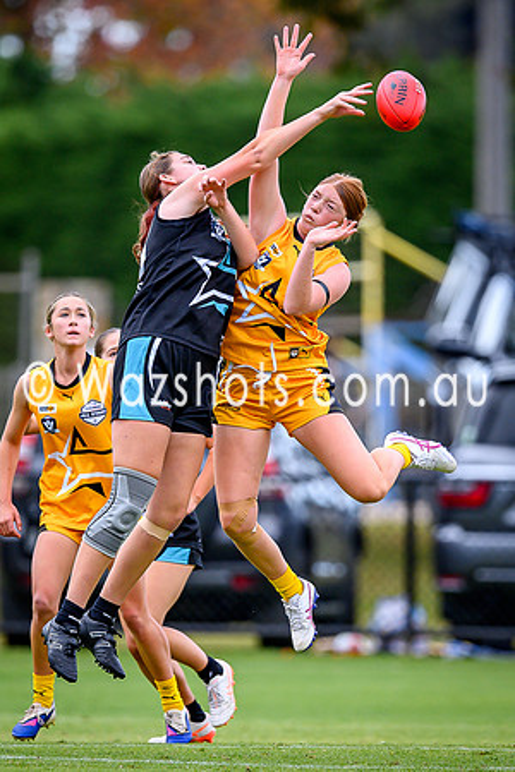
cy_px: 386
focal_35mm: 975
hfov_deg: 1.4
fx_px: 20917
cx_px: 280
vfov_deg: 2.1
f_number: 4
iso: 800
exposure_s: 1/1600
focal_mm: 500
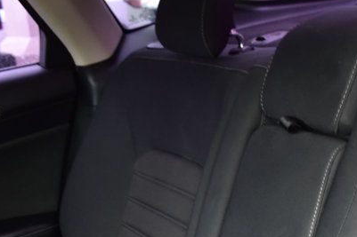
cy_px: 280
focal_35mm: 69
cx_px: 281
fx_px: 684
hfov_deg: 28.7
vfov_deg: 18.7
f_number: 6.3
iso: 720
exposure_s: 1/15
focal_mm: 18
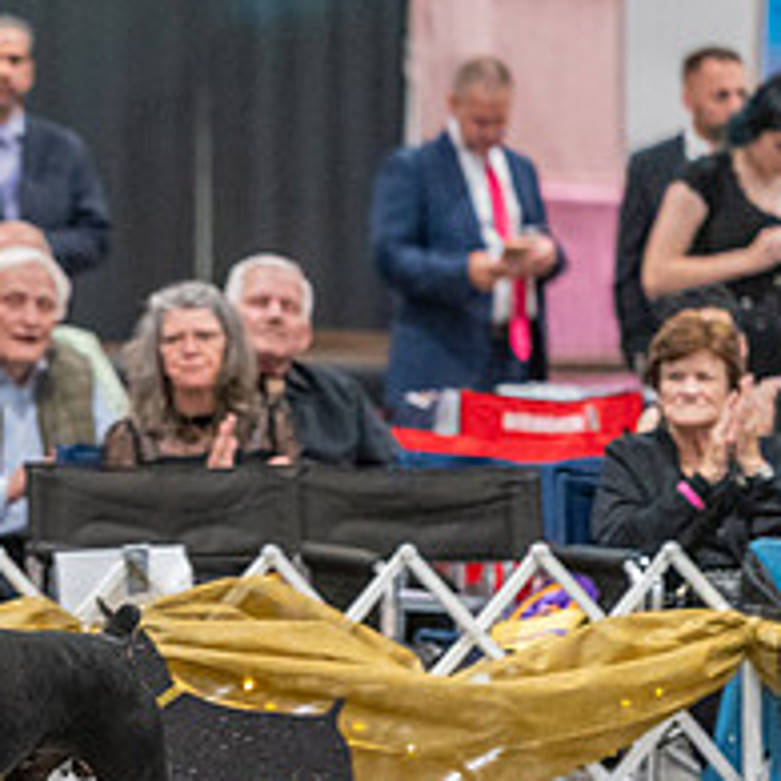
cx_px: -148
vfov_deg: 3.5
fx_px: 12891
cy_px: 547
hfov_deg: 3.5
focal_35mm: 505
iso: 6400
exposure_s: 1/250
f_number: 2.8
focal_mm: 200
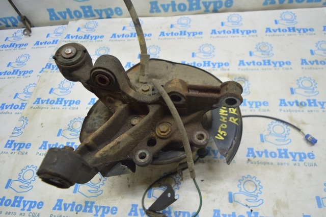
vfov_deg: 47.8
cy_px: 108
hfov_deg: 67.4
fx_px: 244
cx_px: 163
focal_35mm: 27
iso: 400
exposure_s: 1/40
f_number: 3.5
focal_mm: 18
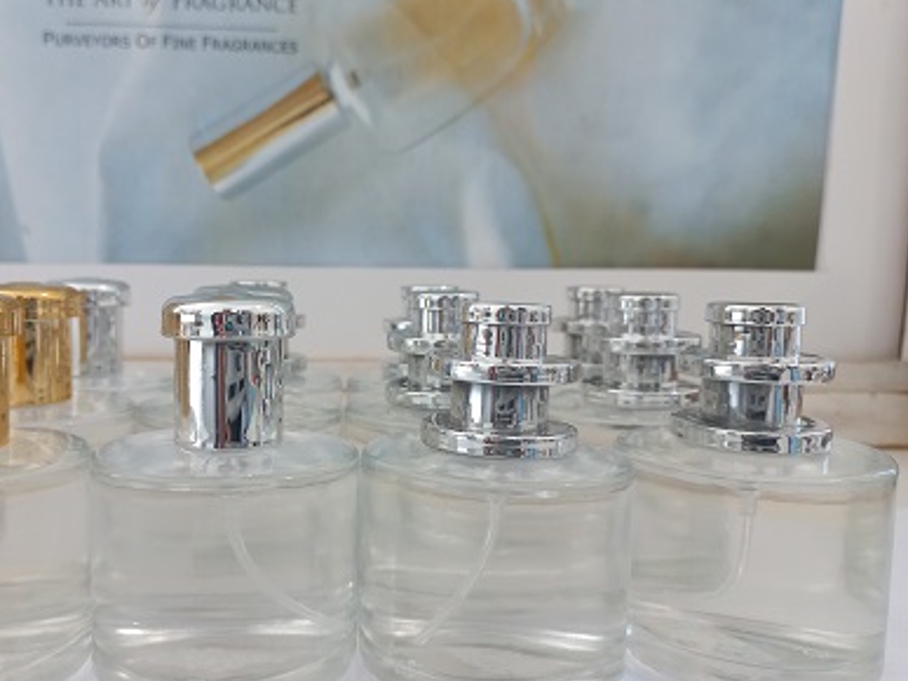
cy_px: 346
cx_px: 339
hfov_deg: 56.1
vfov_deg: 44.1
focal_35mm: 32
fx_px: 839
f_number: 1.8
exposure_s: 1/50
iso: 140
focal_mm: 4.6
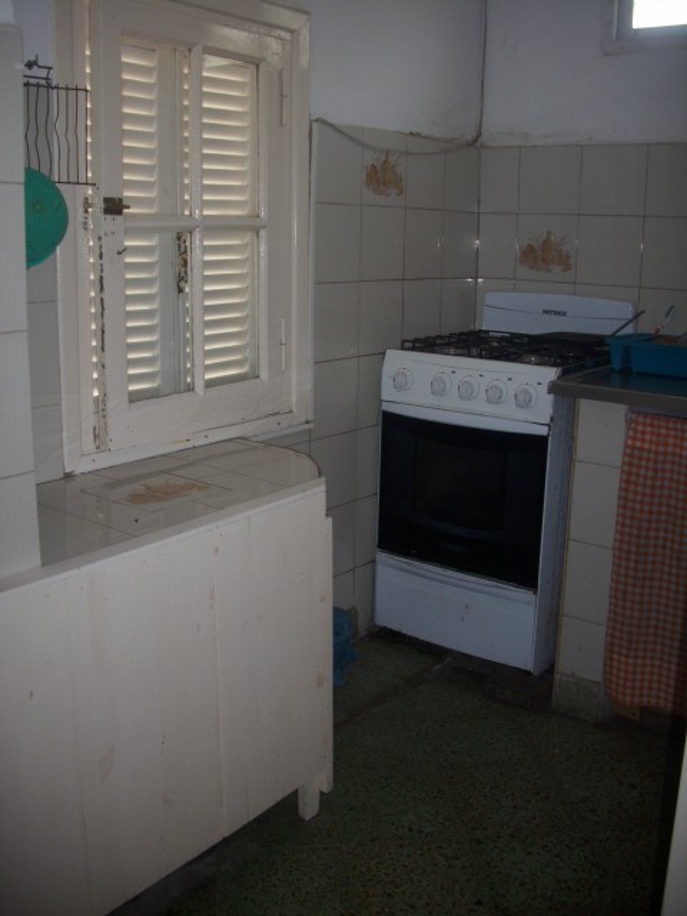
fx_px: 820
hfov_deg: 45.4
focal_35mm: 31
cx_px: 344
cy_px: 458
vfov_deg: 58.4
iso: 50
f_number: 2.8
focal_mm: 6.2
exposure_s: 1/30
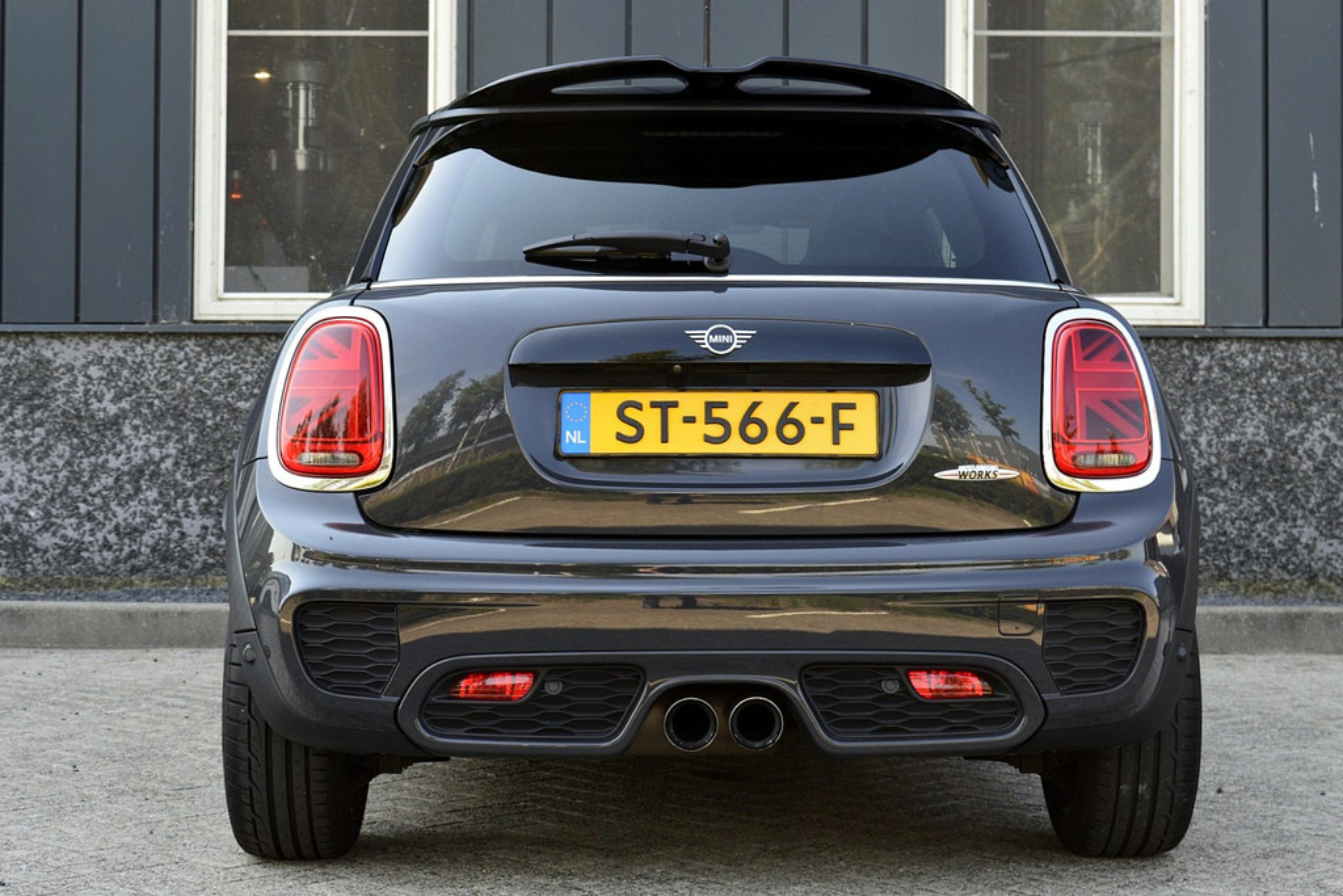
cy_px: 448
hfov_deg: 33.4
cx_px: 672
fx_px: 2238
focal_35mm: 60
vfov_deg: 22.6
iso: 400
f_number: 9
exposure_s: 1/100
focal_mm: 40
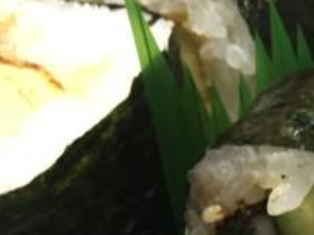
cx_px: 383
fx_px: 752
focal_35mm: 83
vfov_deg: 17.3
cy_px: 234
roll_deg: -2.3
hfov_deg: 21.8
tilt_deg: -39.8
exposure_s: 1/30
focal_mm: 4.15
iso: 160
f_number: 2.2
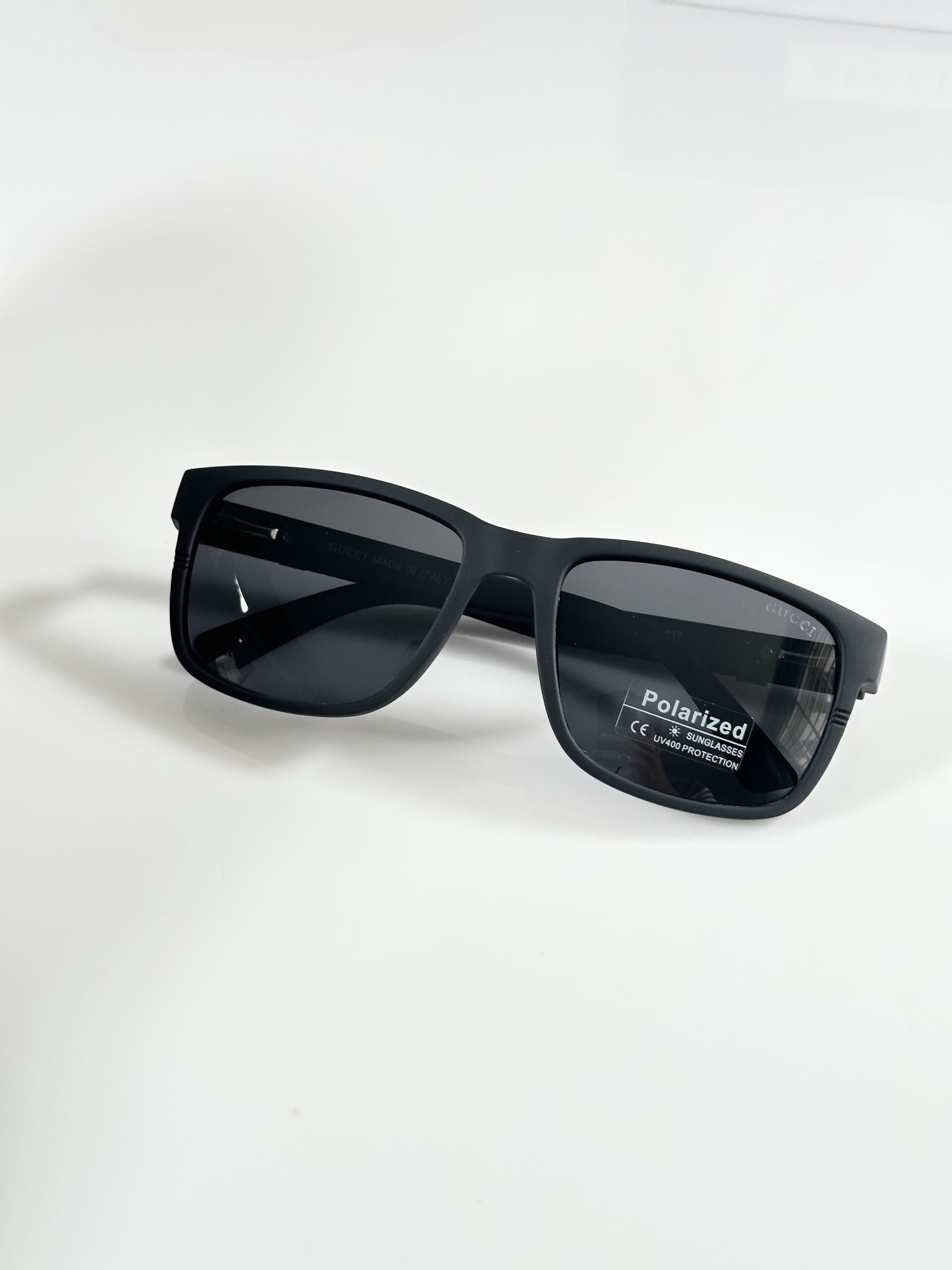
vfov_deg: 39.7
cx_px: 476
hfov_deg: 30.3
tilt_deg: -45.3
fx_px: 1760
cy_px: 635
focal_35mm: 48
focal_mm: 6.86
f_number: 1.78
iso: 50
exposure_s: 1/50
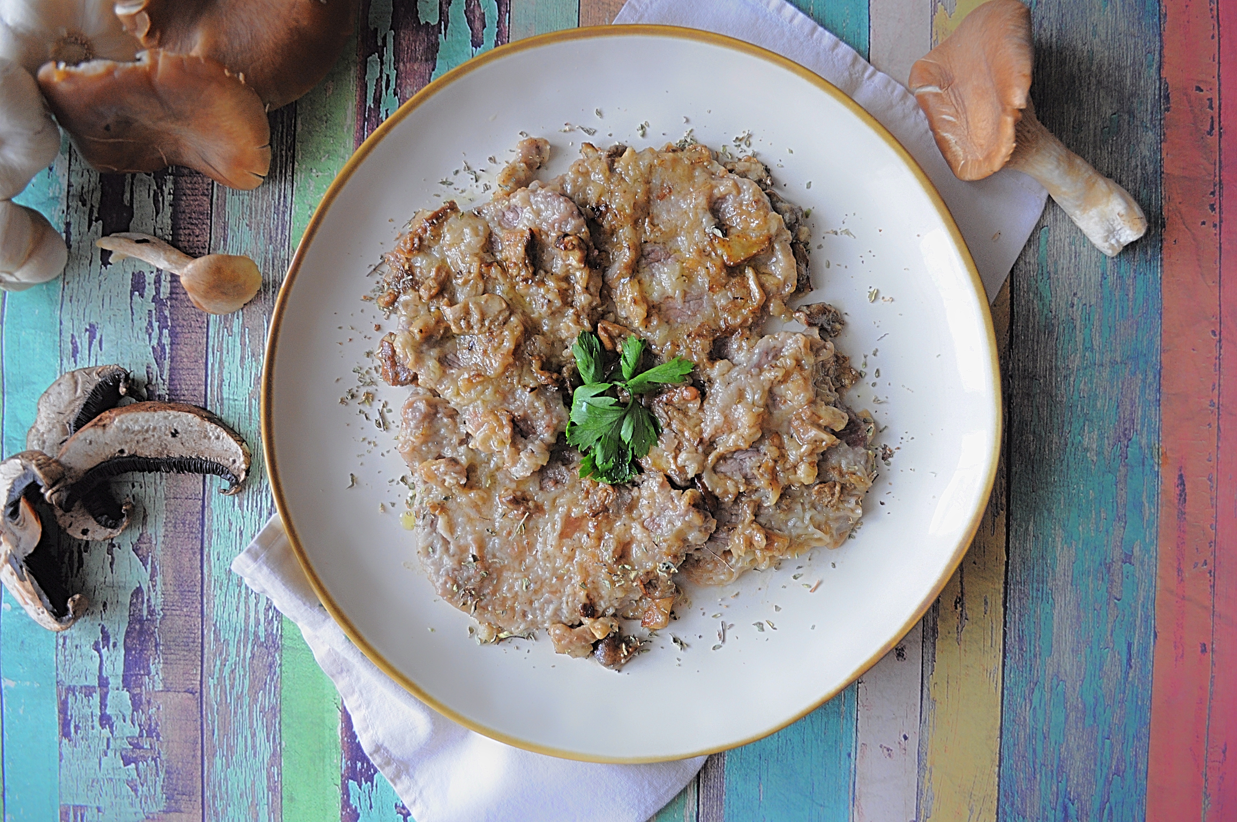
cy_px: 411
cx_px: 618
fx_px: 927
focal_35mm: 27
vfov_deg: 47.8
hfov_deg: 67.4
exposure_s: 1/60
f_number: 4
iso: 720
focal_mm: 18
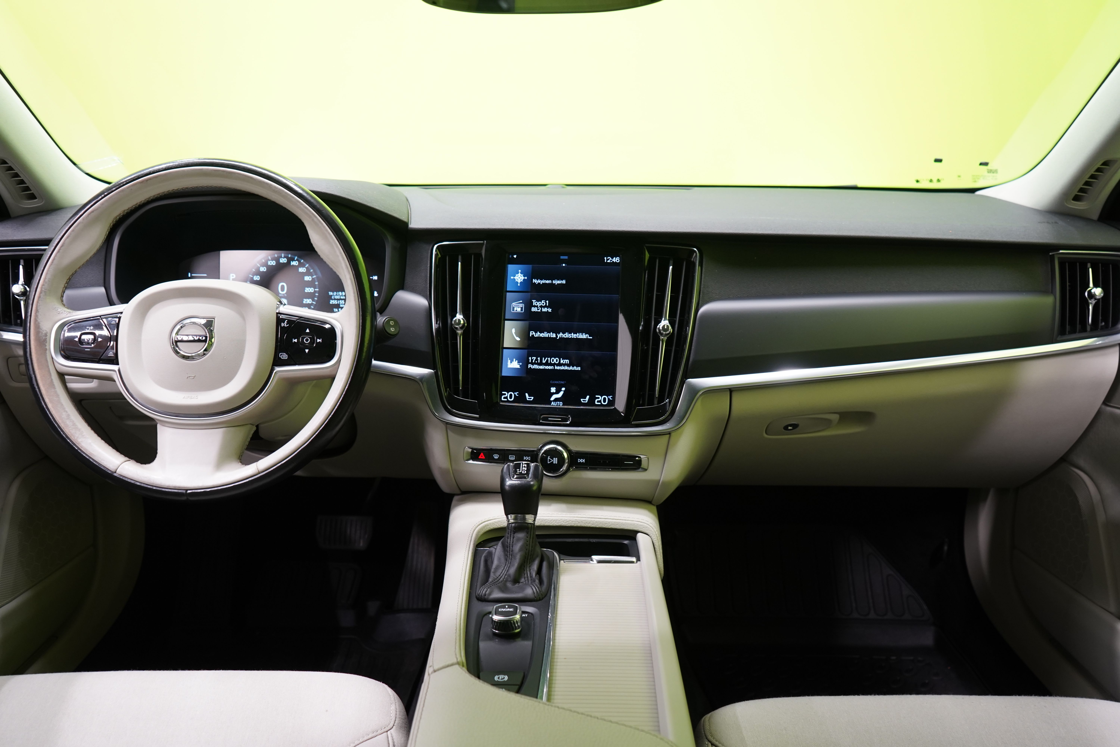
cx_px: 560
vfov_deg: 46.4
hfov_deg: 65.5
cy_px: 374
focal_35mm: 28
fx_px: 871
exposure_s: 1/25
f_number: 5
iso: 1250
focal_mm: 28
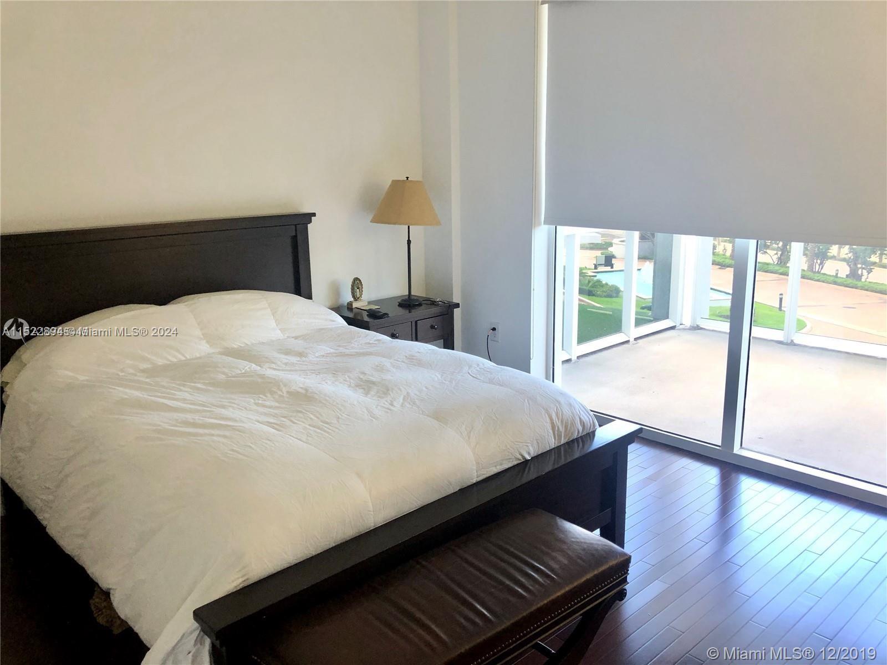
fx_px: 717
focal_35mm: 28
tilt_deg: -13.1
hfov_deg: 63.4
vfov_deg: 49.7
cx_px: 444
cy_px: 332
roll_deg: +0.8
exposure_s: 1/24
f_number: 1.8
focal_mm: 4
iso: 32
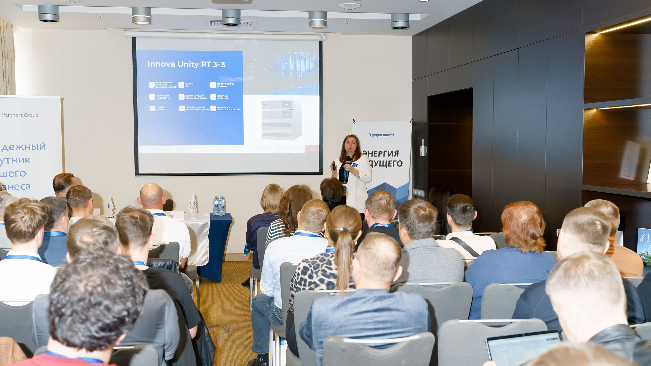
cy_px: 200
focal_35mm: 41
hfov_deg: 49.4
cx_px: 325
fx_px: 708
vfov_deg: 29.0
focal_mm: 38
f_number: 4.5
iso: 1600
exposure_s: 1/125
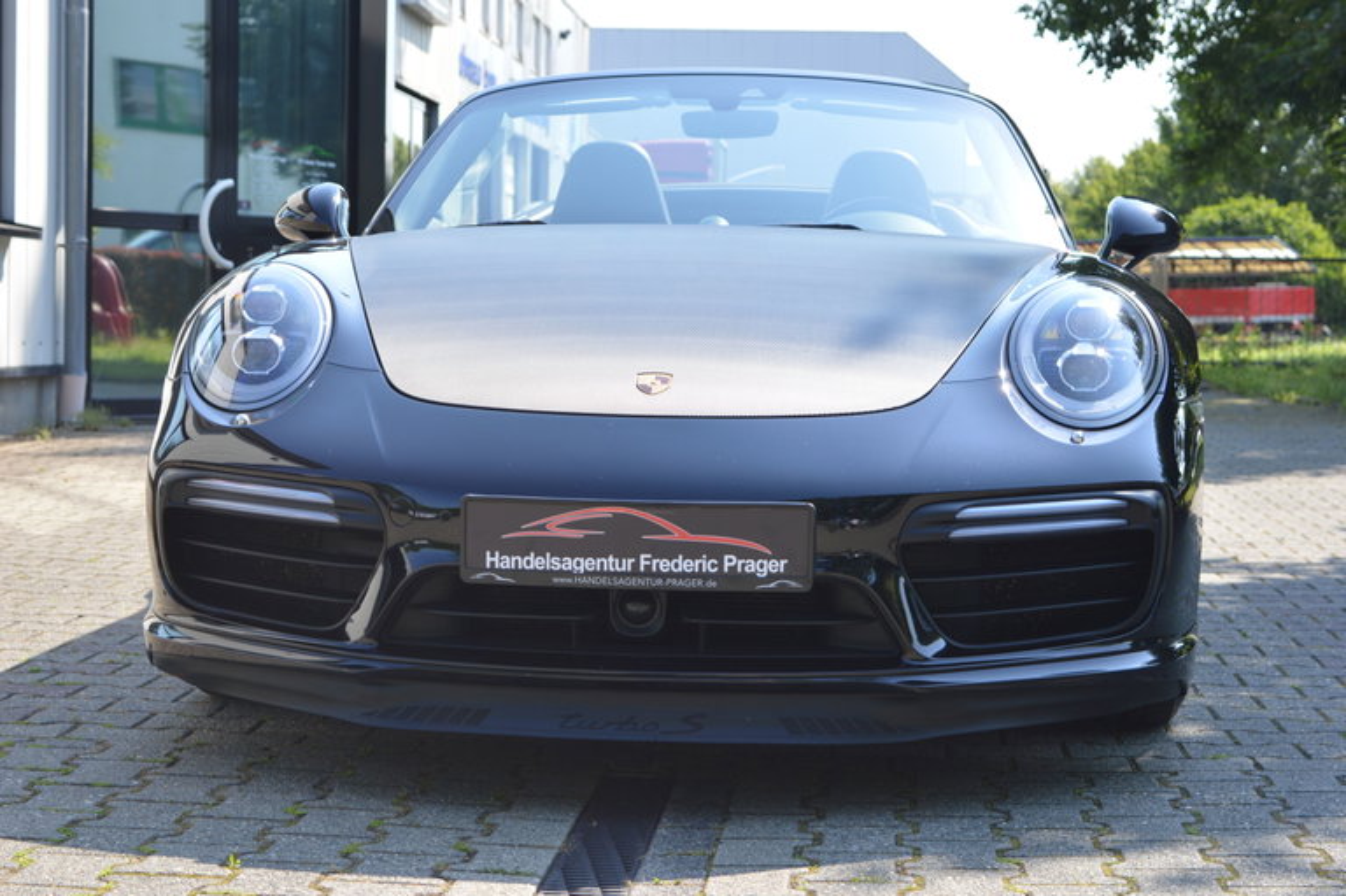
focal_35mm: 72
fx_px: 2690
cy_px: 448
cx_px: 673
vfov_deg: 18.9
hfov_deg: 28.1
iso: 100
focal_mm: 48
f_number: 6.3
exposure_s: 1/160
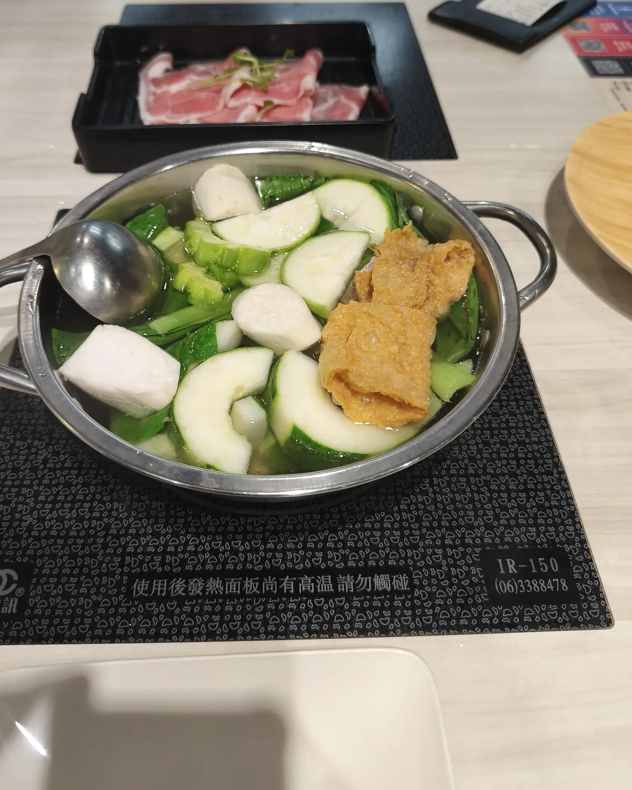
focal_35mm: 28
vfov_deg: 61.5
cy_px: 304
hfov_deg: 51.5
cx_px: 289
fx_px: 655
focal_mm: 6.18
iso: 250
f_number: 1.65
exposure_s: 1/120
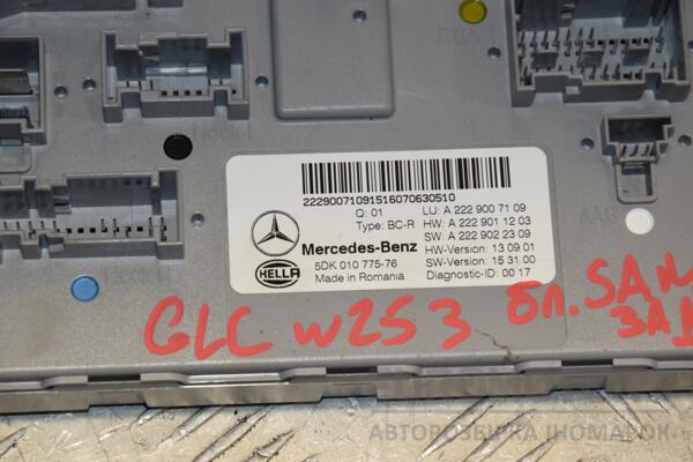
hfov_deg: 13.0
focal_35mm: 158
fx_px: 3032
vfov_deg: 8.7
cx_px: 346
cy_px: 231
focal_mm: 105
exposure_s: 1/200
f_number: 9
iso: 800
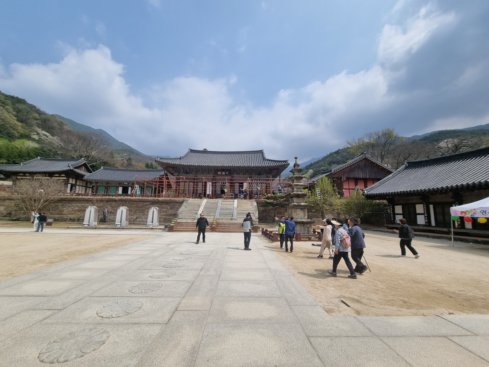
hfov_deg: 106.2
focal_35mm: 13
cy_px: 184
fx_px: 184
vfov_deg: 89.9
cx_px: 244
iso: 50
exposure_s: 1/3024
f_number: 2.2
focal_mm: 2.2
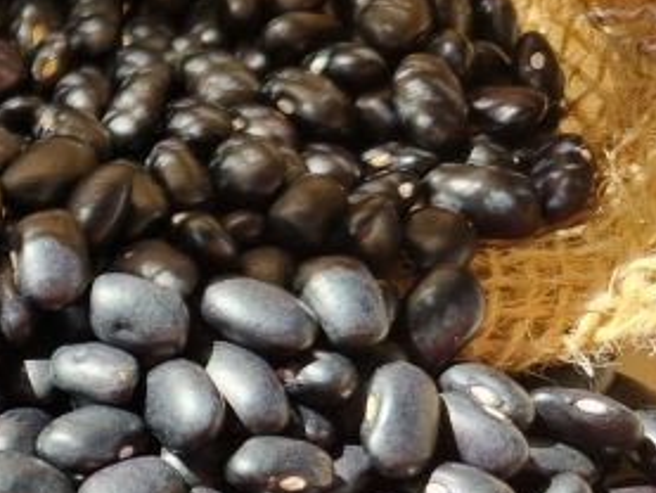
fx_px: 1138
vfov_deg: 23.3
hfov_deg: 28.7
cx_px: -95
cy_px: 507
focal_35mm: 60
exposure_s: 1/700
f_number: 1.8
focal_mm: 5.4
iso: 50
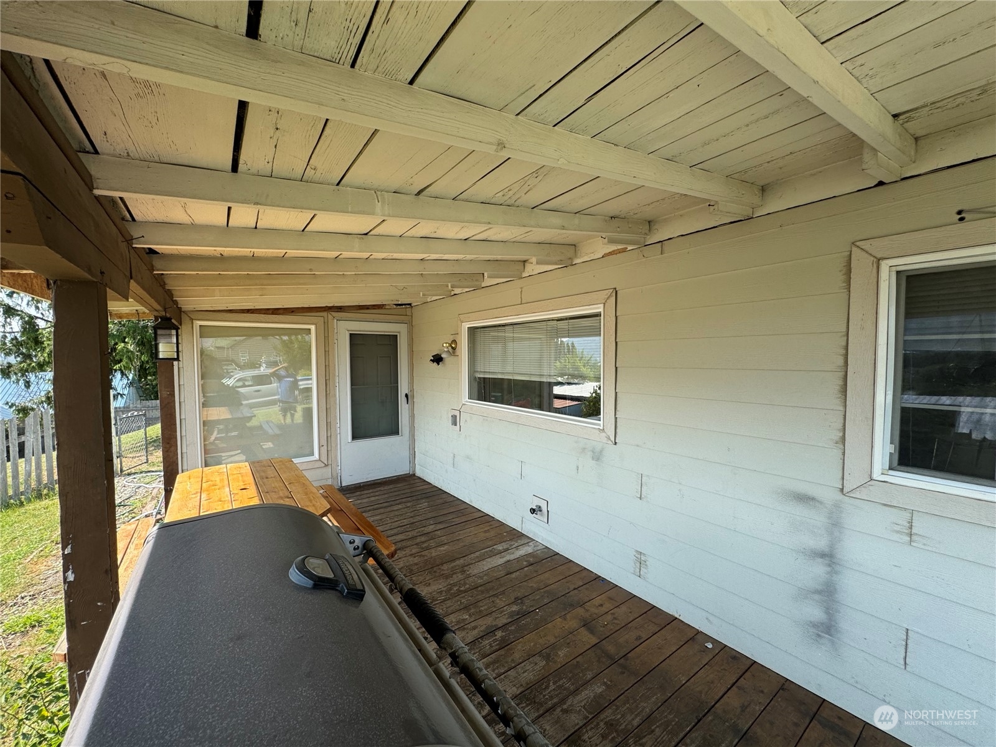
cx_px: 498
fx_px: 403
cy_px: 374
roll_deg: -0.6
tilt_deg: -0.6
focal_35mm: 14
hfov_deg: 102.1
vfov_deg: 85.7
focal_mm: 2.22
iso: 50
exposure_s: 1/430
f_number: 2.2
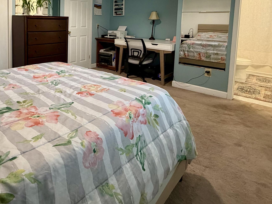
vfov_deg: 51.1
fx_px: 196
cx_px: 71
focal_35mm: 25
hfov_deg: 65.6
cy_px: 38
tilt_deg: -5.5
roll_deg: -1.0
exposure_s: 1/60
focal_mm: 2.22
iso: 320
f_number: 2.2
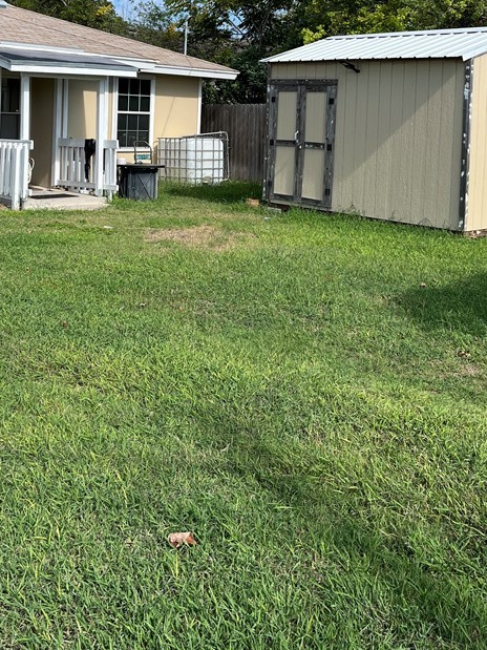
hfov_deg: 33.6
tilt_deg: -3.6
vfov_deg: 42.3
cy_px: 150
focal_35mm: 43
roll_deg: -0.6
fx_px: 807
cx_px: 218
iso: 50
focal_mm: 5.1
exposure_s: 1/3049
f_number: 1.6
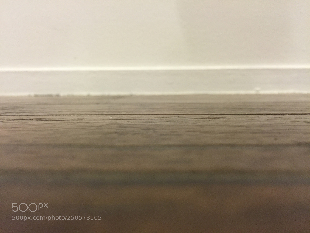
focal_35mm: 29
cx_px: 155
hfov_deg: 61.7
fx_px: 260
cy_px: 116
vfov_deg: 48.2
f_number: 2.2
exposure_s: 1/33
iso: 250
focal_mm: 4.15
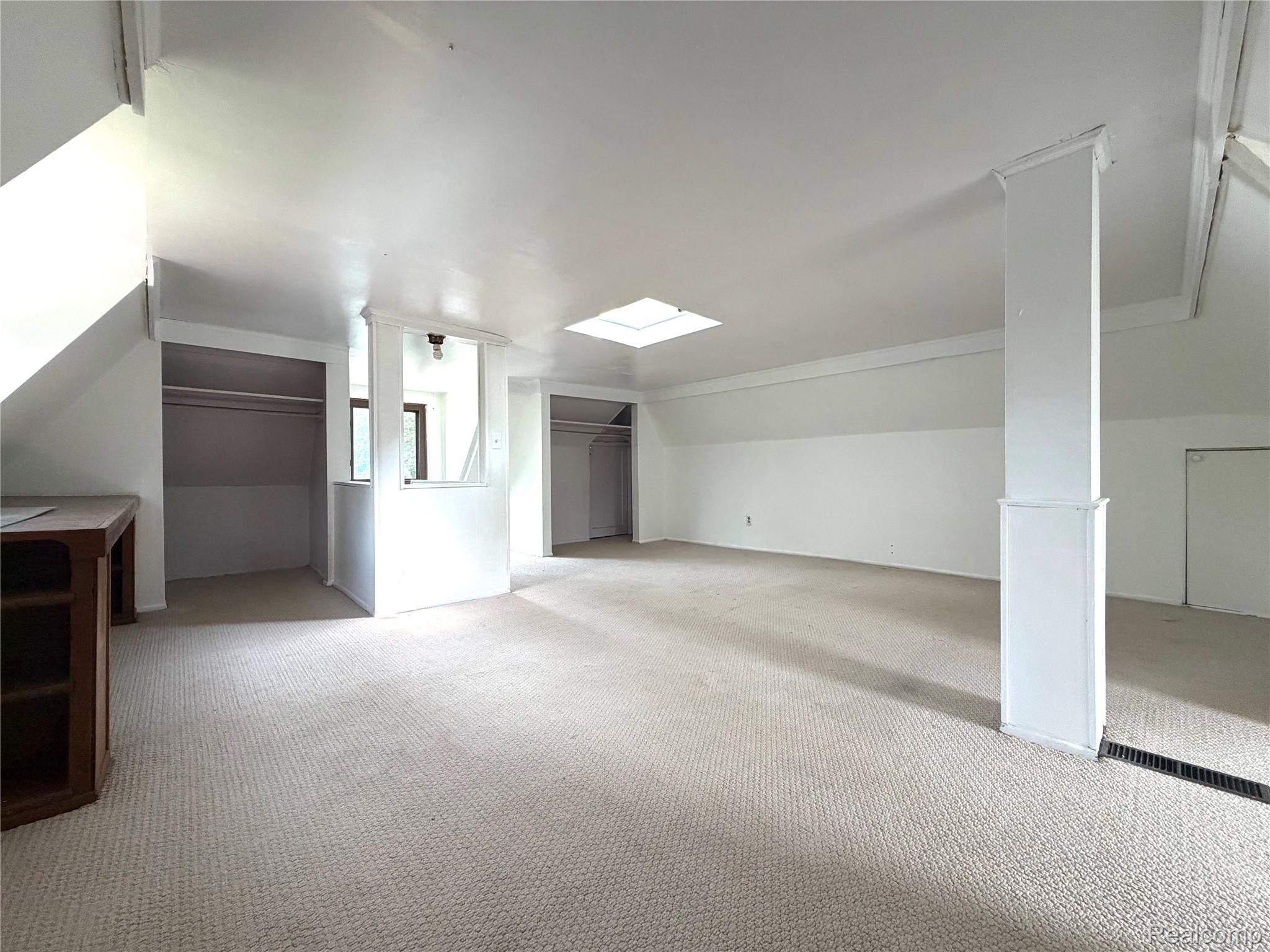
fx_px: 514
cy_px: 476
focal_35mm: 14
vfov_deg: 85.7
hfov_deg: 102.1
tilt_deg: -0.4
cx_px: 635
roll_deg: +0.6
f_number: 2.2
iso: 320
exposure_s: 1/112
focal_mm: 2.22
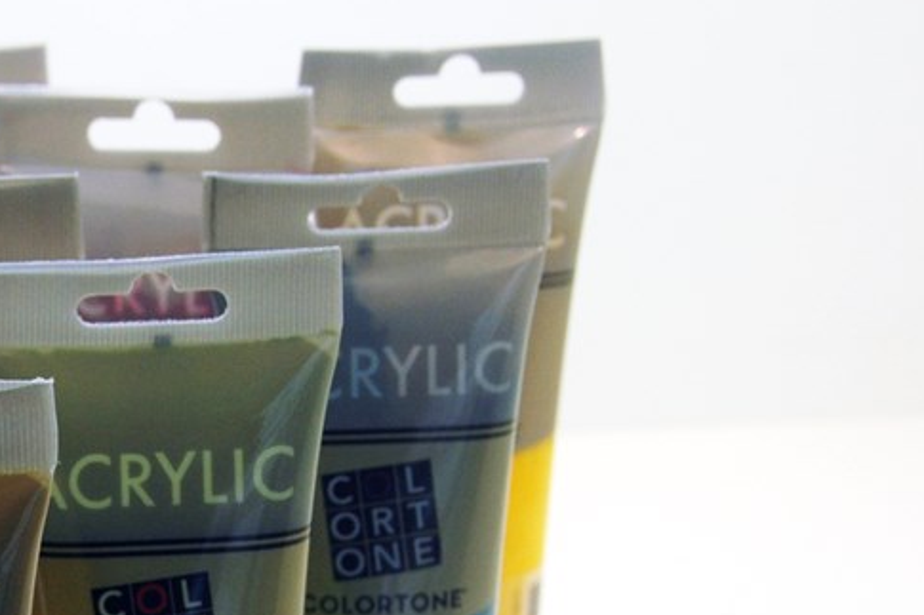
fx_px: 4362
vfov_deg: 8.0
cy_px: 673
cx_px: -101
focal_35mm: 170
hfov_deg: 11.9
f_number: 6.3
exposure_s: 1/160
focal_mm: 44
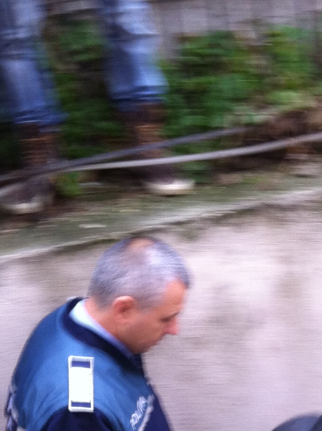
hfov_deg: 14.4
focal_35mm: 100
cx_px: 357
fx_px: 1243
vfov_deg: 18.7
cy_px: 502
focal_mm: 3.85
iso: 80
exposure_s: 1/17
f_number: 2.8
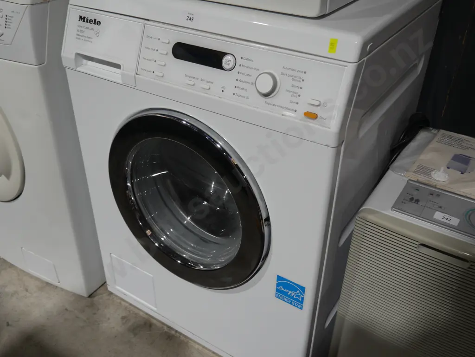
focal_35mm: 34
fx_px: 467
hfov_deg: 53.9
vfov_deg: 41.8
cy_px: 178
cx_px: 238
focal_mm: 17
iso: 200
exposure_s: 1/60
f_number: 4
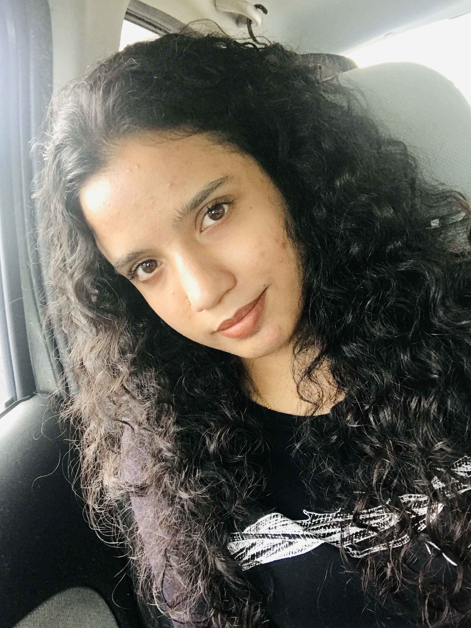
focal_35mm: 33
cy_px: 323
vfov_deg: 55.3
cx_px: 229
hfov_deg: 42.9
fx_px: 599
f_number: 2.2
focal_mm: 2.87
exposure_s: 1/33
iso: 50
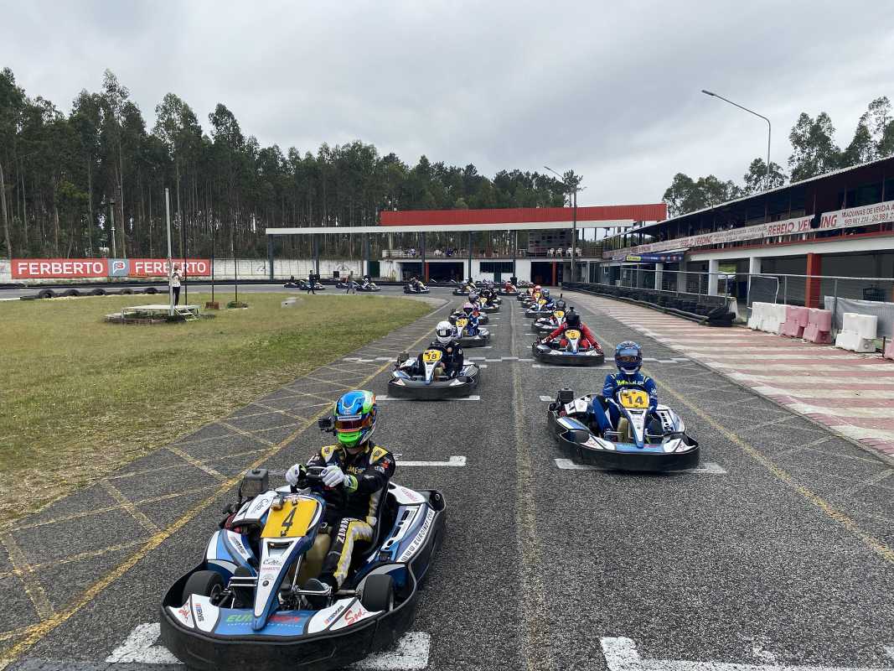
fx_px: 671
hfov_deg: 67.3
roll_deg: +0.7
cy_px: 336
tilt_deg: -4.9
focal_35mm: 26
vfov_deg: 53.1
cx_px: 447
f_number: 1.8
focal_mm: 4.25
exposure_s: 1/1429
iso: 32
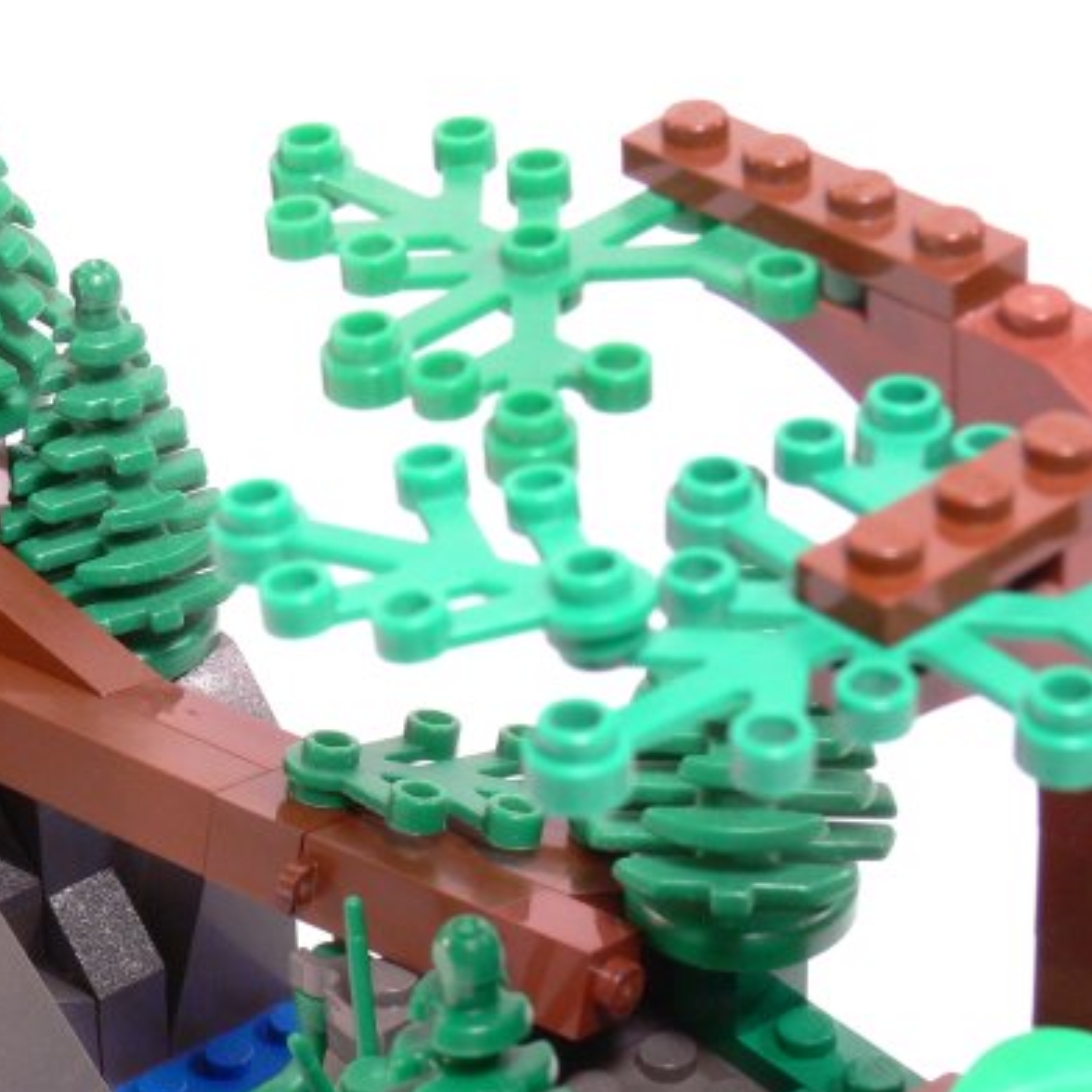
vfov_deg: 14.4
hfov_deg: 14.3
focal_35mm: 121
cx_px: 117
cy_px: 780
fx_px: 4319
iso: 80
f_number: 7.1
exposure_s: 1/5
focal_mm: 14.1
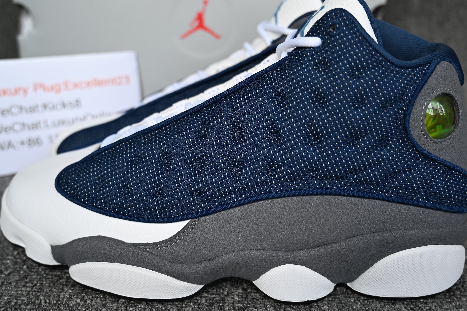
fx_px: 488
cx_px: 231
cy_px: 132
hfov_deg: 51.1
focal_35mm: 38
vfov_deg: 35.3
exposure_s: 1/80
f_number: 4.5
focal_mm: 29.5
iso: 100
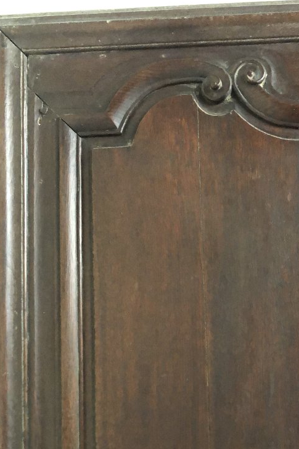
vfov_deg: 39.8
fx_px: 598
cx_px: 260
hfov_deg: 27.2
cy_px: 347
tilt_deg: -2.2
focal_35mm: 48
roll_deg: +1.3
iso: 640
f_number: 1.8
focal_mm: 4
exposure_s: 1/24
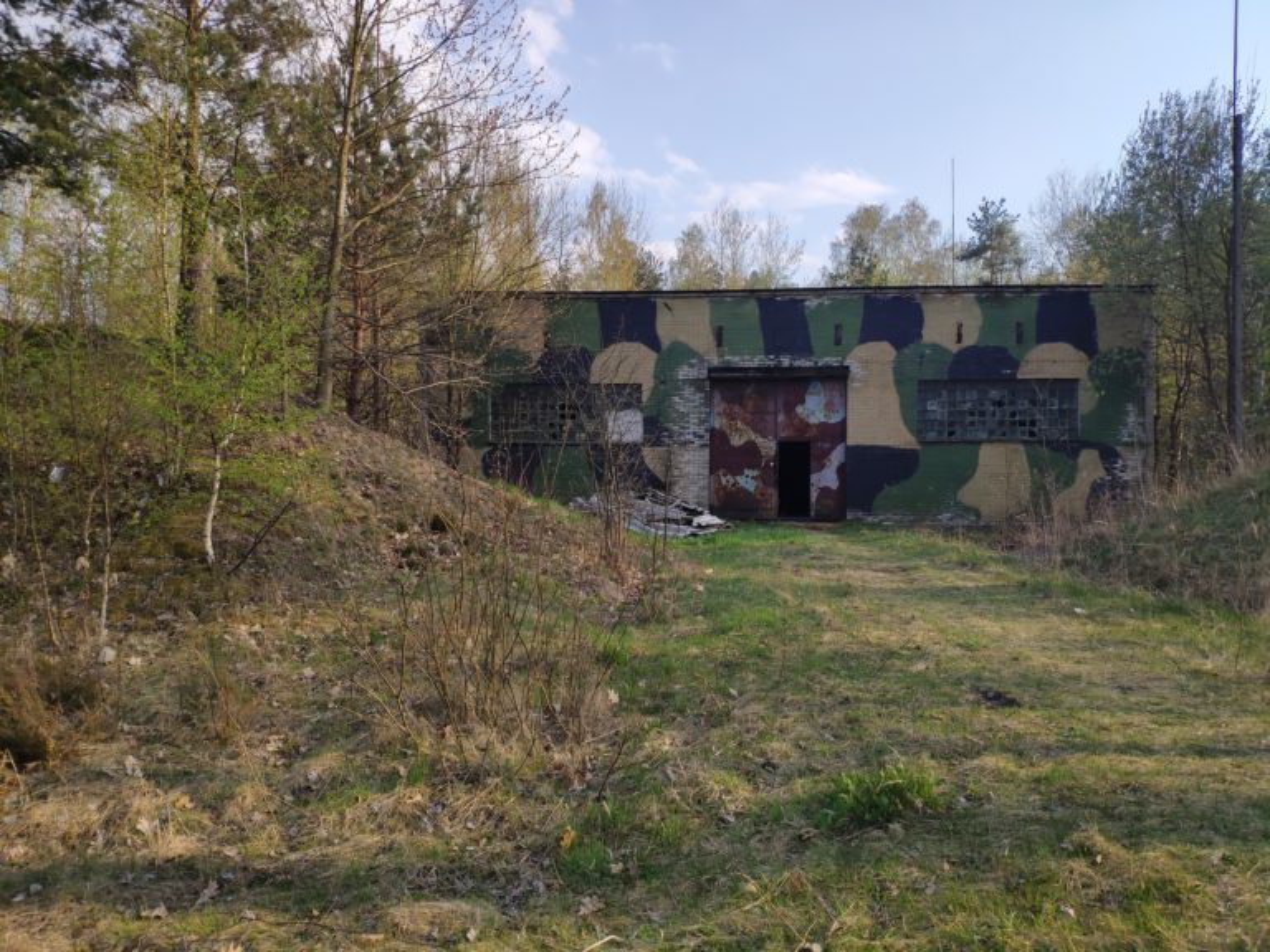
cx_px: 635
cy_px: 476
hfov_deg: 79.0
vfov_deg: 63.4
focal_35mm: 21
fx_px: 770
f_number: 1.8
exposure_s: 1/1506
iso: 100
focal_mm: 4.22
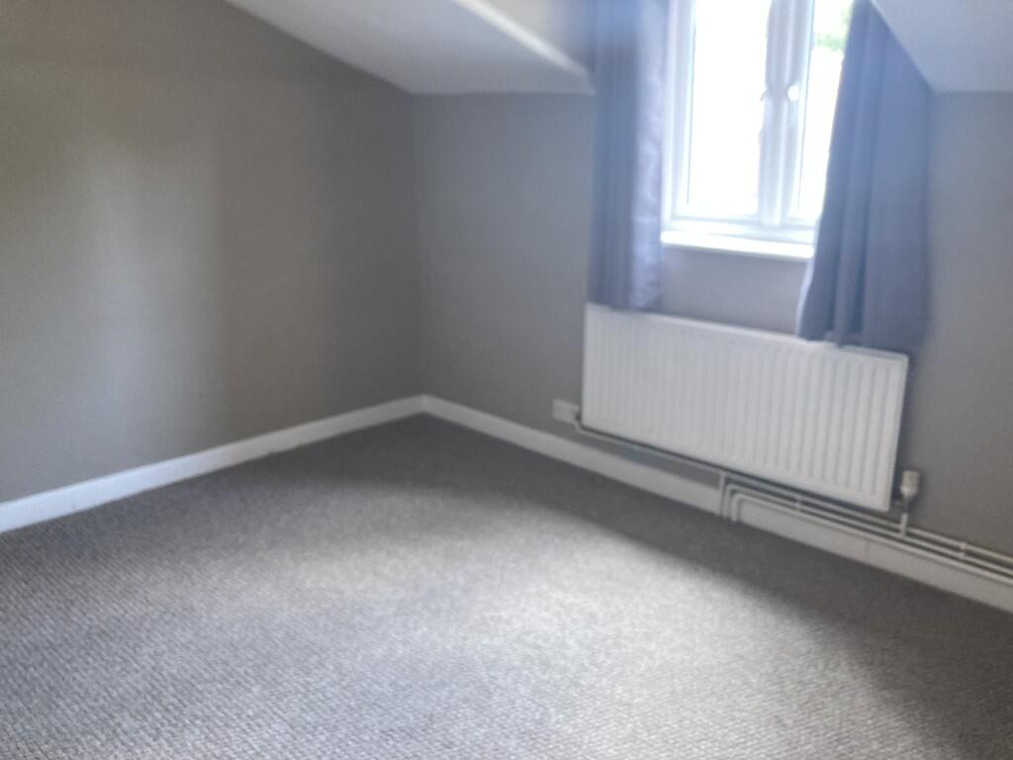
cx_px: 506
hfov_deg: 63.4
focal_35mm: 28
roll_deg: -0.2
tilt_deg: -14.7
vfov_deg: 49.7
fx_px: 819
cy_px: 380
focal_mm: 3.99
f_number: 1.8
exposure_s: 1/41
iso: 320
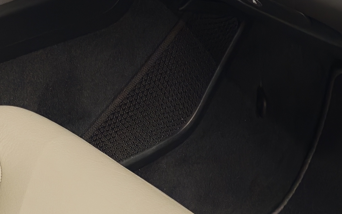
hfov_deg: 18.3
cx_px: 33
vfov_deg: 11.3
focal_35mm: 112
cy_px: -76
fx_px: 1044
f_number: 1.9
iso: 1000
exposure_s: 1/50
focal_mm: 6.12
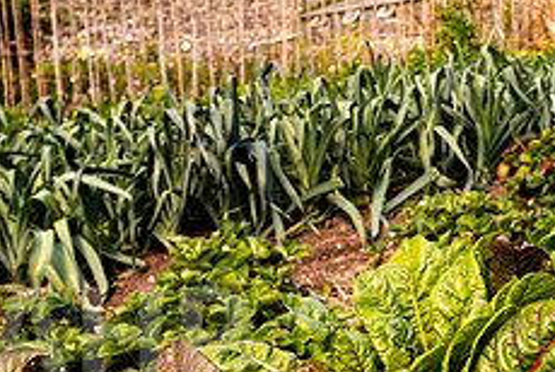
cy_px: 69
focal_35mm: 61
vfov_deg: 22.0
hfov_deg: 30.2
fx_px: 942
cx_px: 572
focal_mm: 24
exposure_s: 1/160
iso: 160
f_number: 5.6
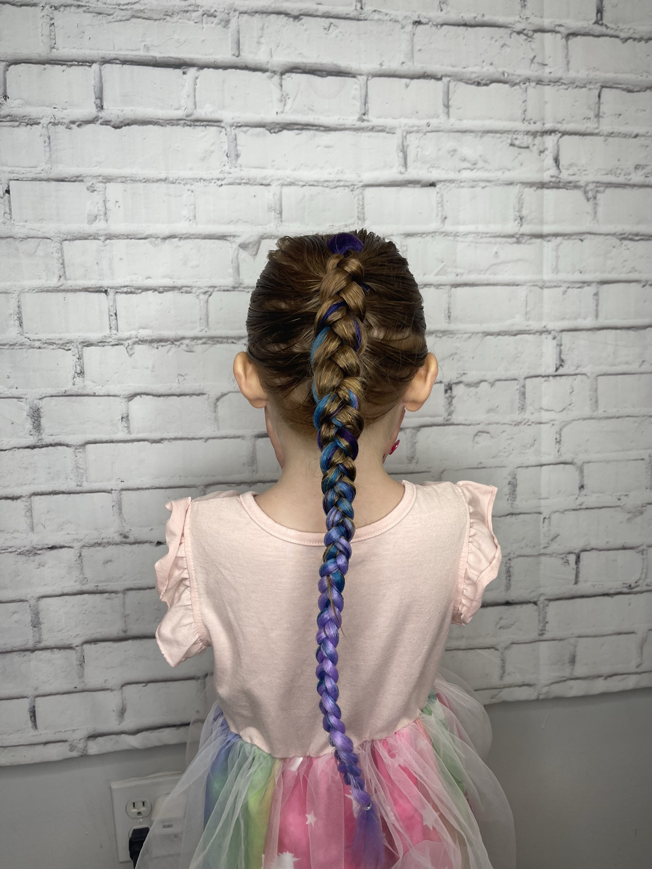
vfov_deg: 67.3
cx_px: 326
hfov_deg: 53.1
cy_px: 434
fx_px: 653
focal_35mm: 26
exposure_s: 1/335
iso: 32
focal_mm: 5.1
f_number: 1.6
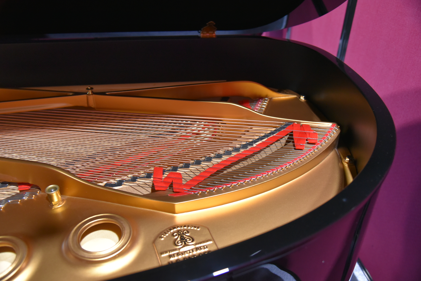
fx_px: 363
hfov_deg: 60.3
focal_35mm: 31
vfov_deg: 42.4
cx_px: 210
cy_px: 140
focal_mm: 31
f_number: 4
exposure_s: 1/60
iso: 3200
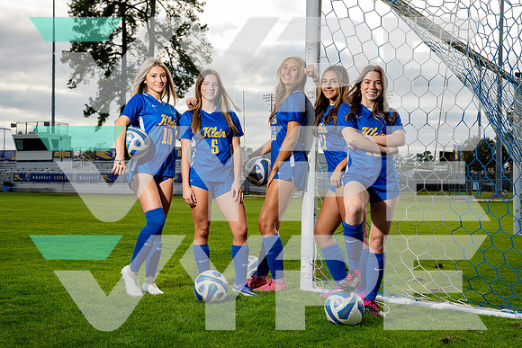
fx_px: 682
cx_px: 261
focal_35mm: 47
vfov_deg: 28.7
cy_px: 174
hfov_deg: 41.9
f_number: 6.3
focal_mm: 47
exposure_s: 1/250
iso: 100
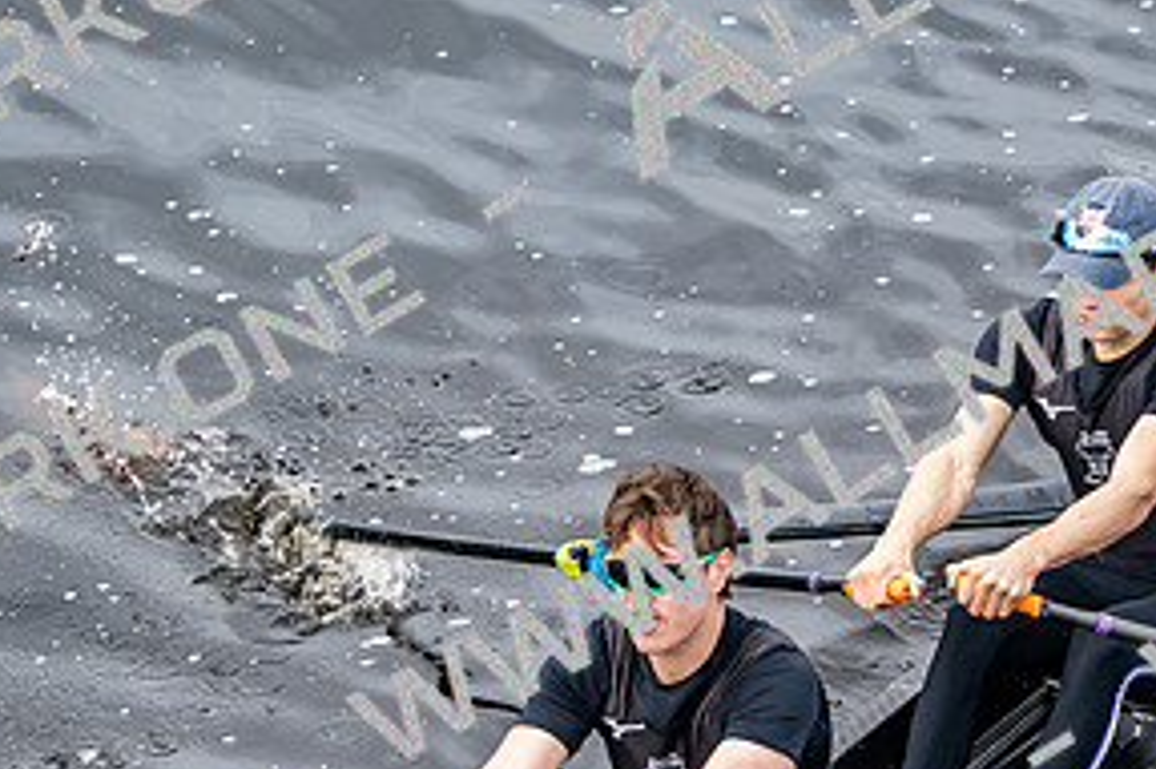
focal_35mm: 607
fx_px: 19479
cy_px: 771
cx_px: 846
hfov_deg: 3.4
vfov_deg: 2.3
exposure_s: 1/2000
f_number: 2.8
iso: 500
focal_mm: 200
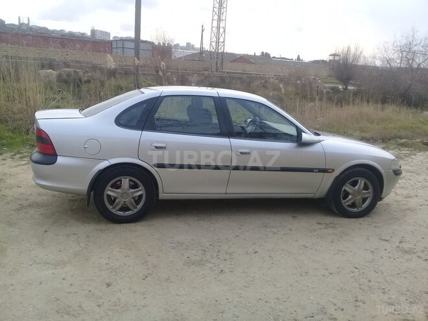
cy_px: 160
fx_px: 383
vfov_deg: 45.4
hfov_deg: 58.4
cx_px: 214
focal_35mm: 31
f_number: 2.2
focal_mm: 3.3
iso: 50
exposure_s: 1/212
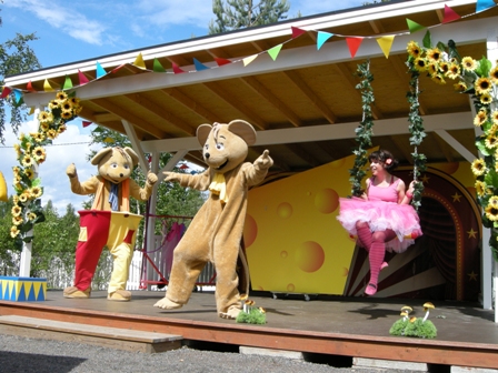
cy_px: 186
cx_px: 249
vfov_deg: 36.0
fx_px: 575
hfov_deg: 46.8
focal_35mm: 40
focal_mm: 8.5
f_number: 5.7
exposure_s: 1/267
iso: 64
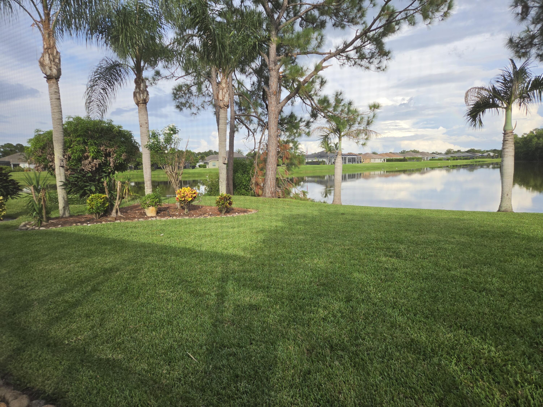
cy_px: 204
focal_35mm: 23
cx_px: 272
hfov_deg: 73.9
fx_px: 361
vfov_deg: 58.9
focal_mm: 5.4
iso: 80
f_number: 1.8
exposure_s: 1/1814
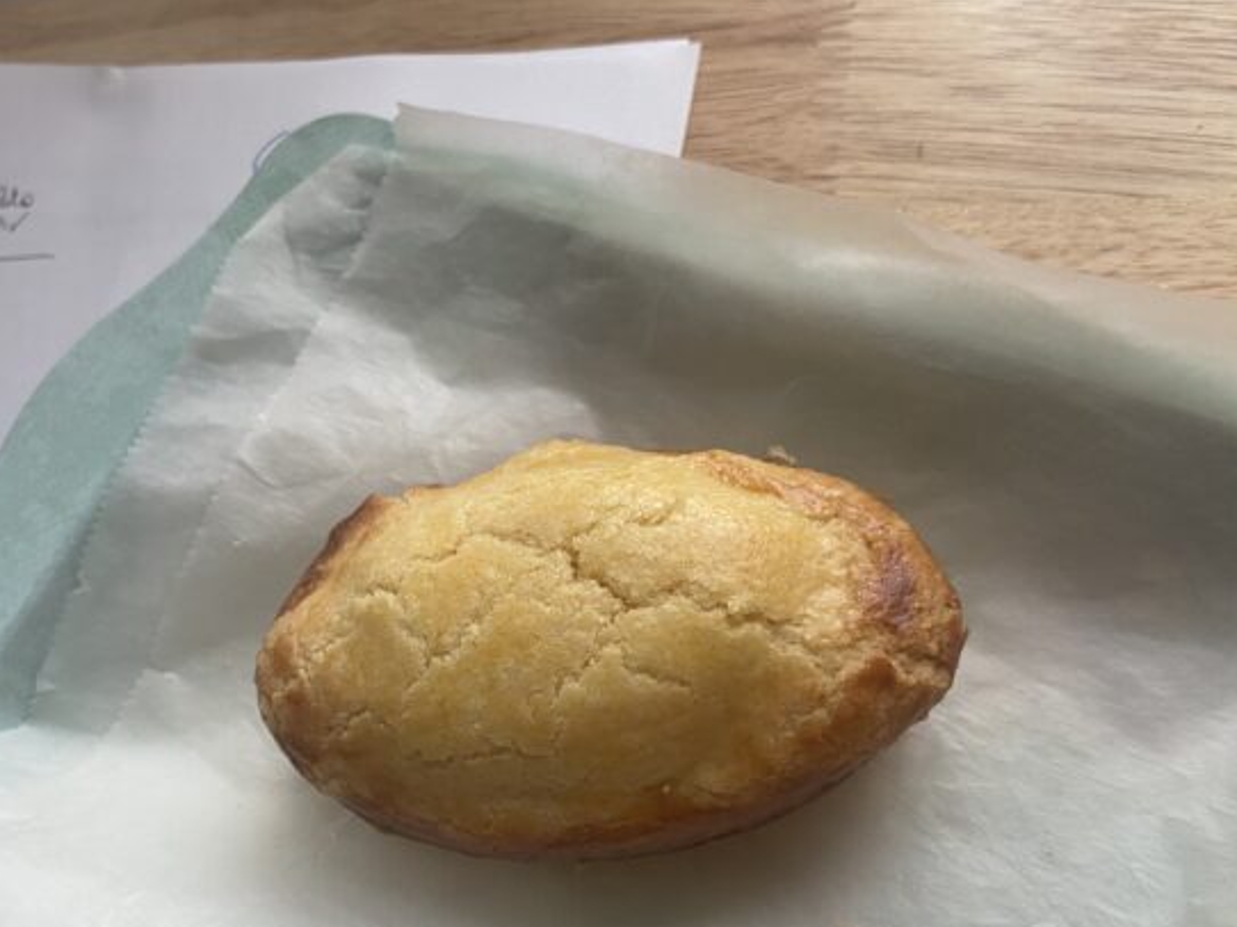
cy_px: 527
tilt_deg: -62.9
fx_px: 1143
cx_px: 524
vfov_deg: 44.0
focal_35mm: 32
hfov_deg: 56.6
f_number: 1.8
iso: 125
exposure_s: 1/61
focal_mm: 4.25
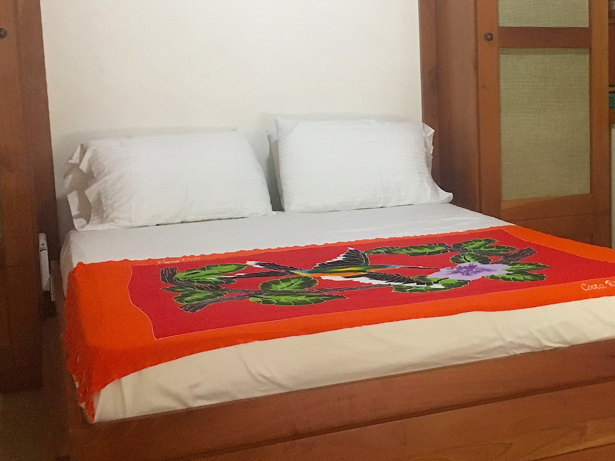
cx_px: 525
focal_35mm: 53
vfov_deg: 27.5
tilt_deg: -7.0
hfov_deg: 34.6
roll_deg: +1.2
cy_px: 199
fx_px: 942
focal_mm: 4.15
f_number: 2.2
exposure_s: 1/20
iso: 200
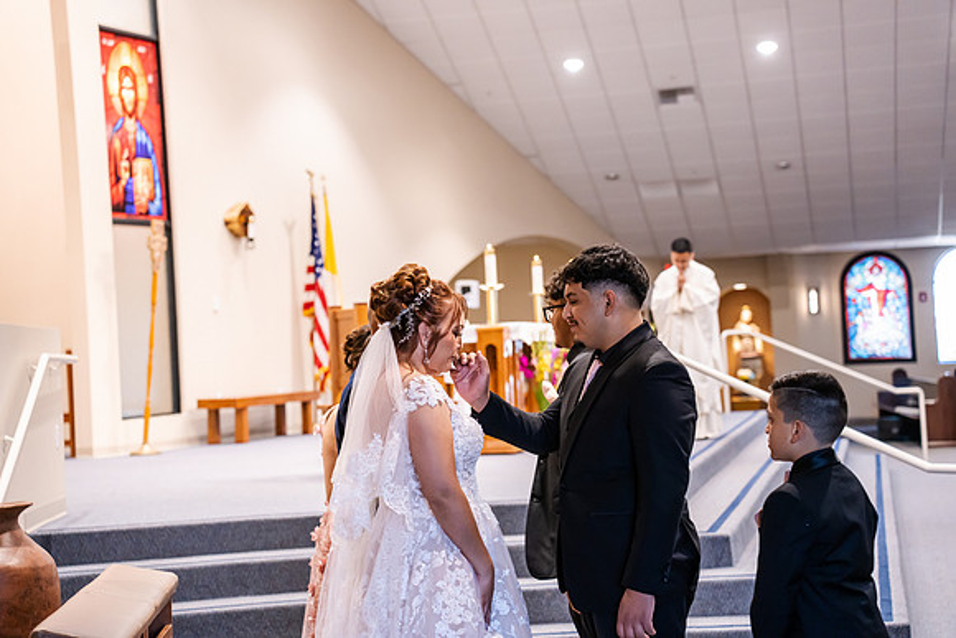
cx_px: 478
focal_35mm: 75
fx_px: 1992
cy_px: 319
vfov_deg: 18.2
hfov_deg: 27.0
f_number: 3.5
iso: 2500
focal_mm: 75
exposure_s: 1/200
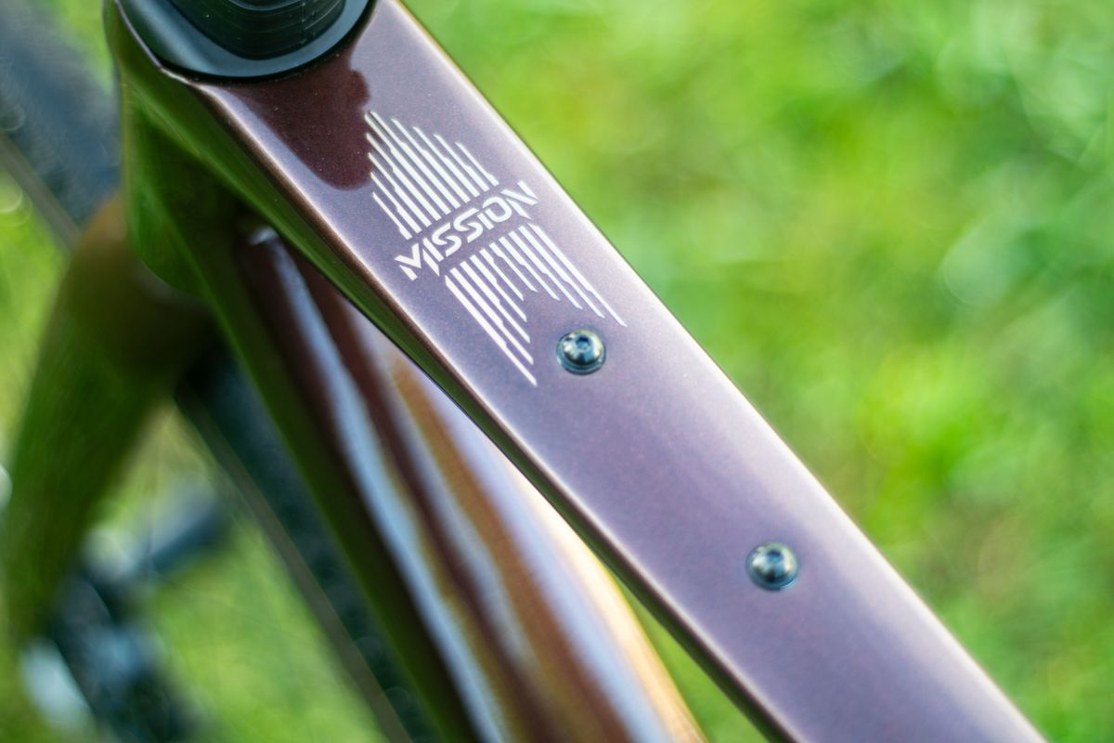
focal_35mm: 75
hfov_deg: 27.0
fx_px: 2321
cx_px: 557
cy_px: 372
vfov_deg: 18.2
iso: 100
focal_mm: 50
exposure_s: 1/125
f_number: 1.8
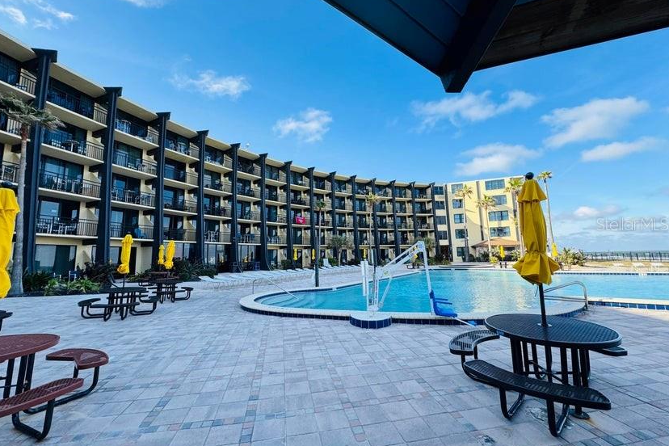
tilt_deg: +8.1
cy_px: 224
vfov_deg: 77.3
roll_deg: +0.9
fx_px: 279
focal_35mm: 15
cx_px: 328
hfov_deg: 100.4
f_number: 2.2
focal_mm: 2.22
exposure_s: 1/812
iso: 50
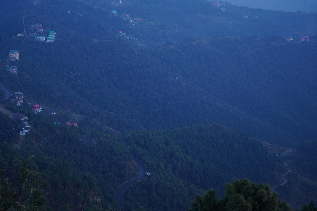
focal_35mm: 70
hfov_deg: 28.8
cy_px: 106
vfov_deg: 19.5
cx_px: 158
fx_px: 616
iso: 500
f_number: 5.6
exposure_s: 1/100
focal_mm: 70
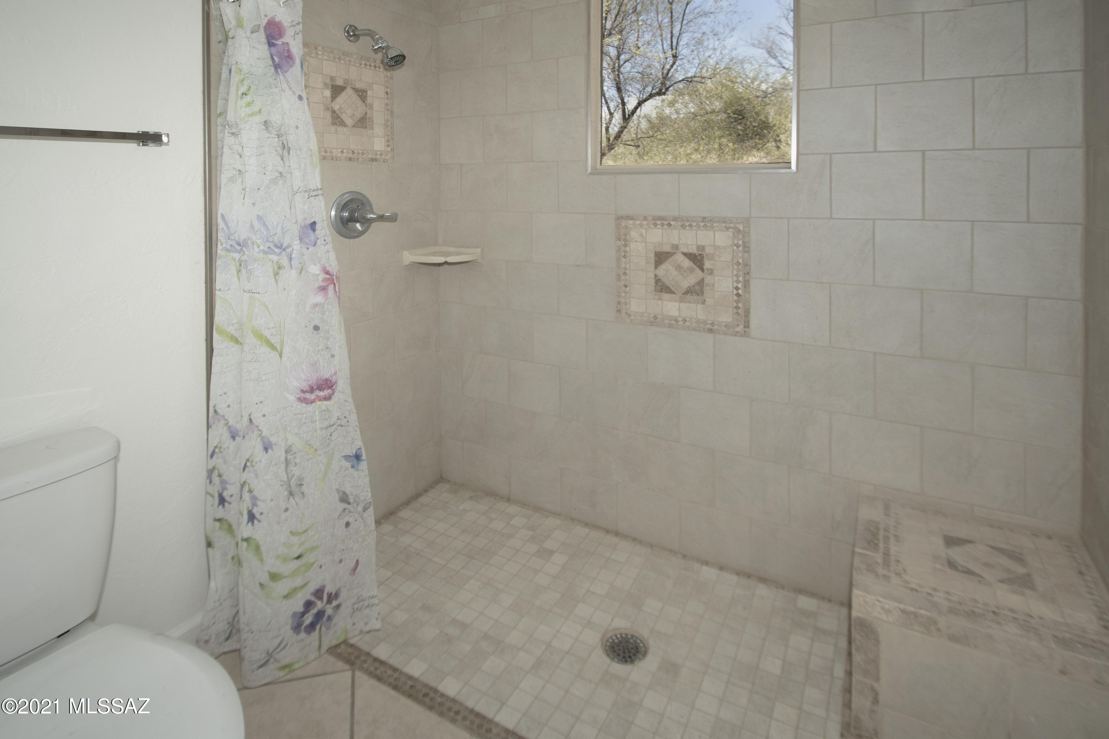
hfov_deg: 100.4
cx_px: 554
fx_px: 462
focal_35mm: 15
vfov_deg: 77.3
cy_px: 370
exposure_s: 1/250
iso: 100
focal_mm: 10
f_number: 5.6
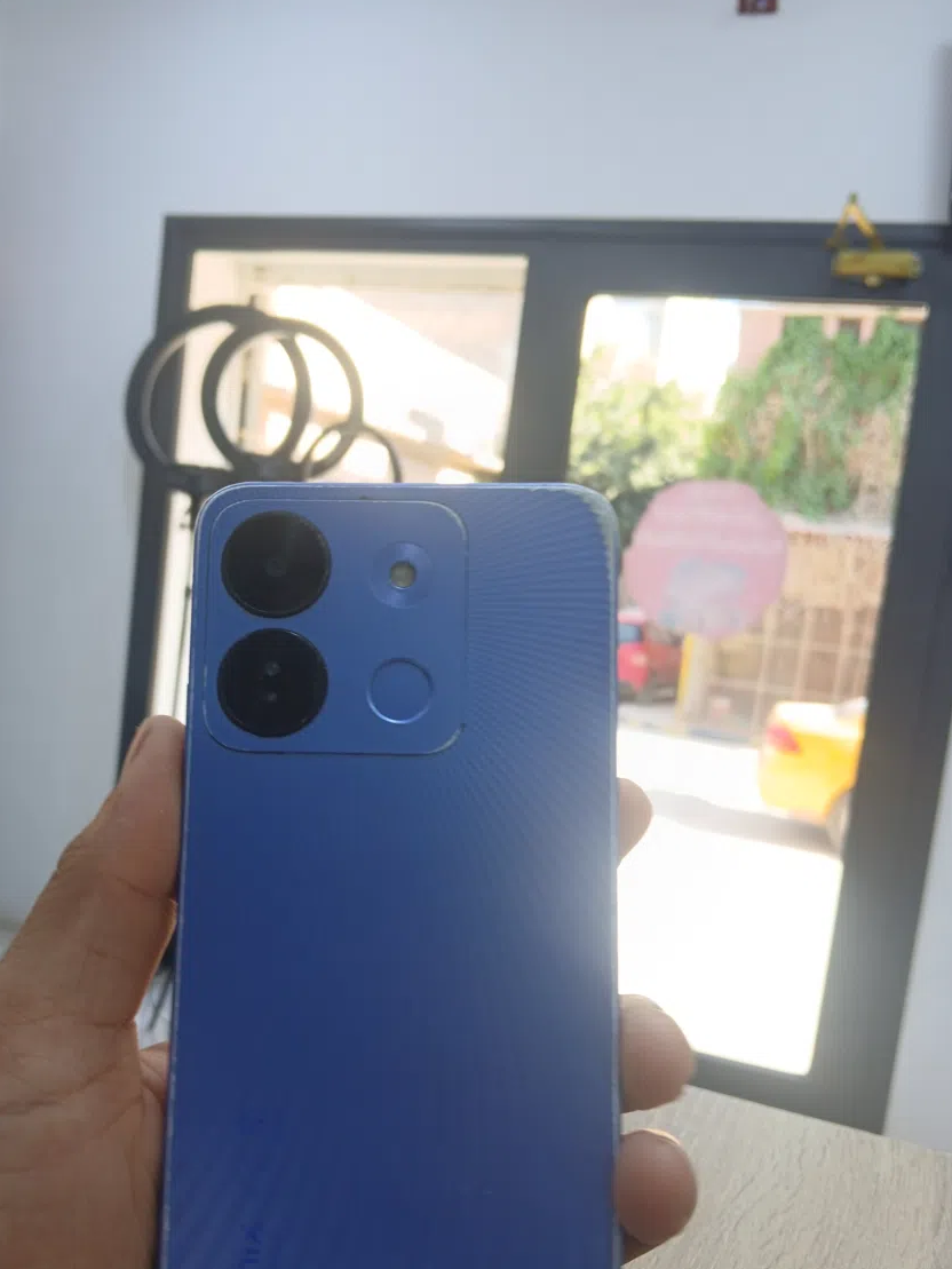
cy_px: 717
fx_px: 1173
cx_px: 419
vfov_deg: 56.6
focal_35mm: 32
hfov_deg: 44.1
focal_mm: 3.98
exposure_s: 1/50
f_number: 1.8
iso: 40
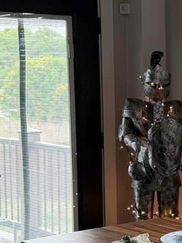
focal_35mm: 106
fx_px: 743
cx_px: 265
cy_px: 157
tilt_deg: -7.1
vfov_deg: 18.5
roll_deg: +0.0
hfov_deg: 13.3
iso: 200
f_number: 1.78
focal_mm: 6.76
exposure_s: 1/225
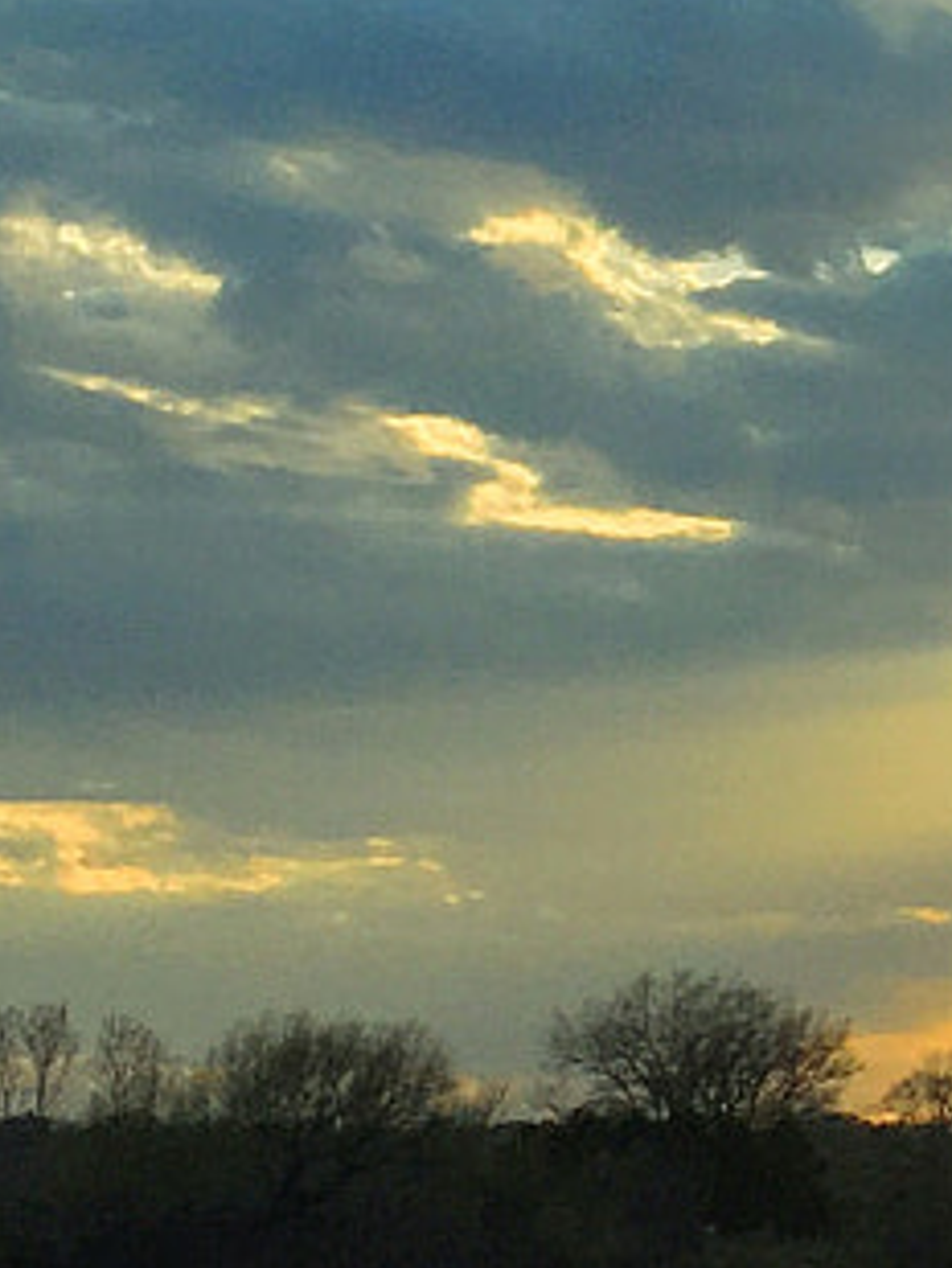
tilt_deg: +8.2
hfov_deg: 9.3
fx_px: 5497
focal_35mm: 150
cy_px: 283
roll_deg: +1.6
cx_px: 1896
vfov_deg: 13.1
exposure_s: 1/1603
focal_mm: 4.15
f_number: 2.2
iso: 25
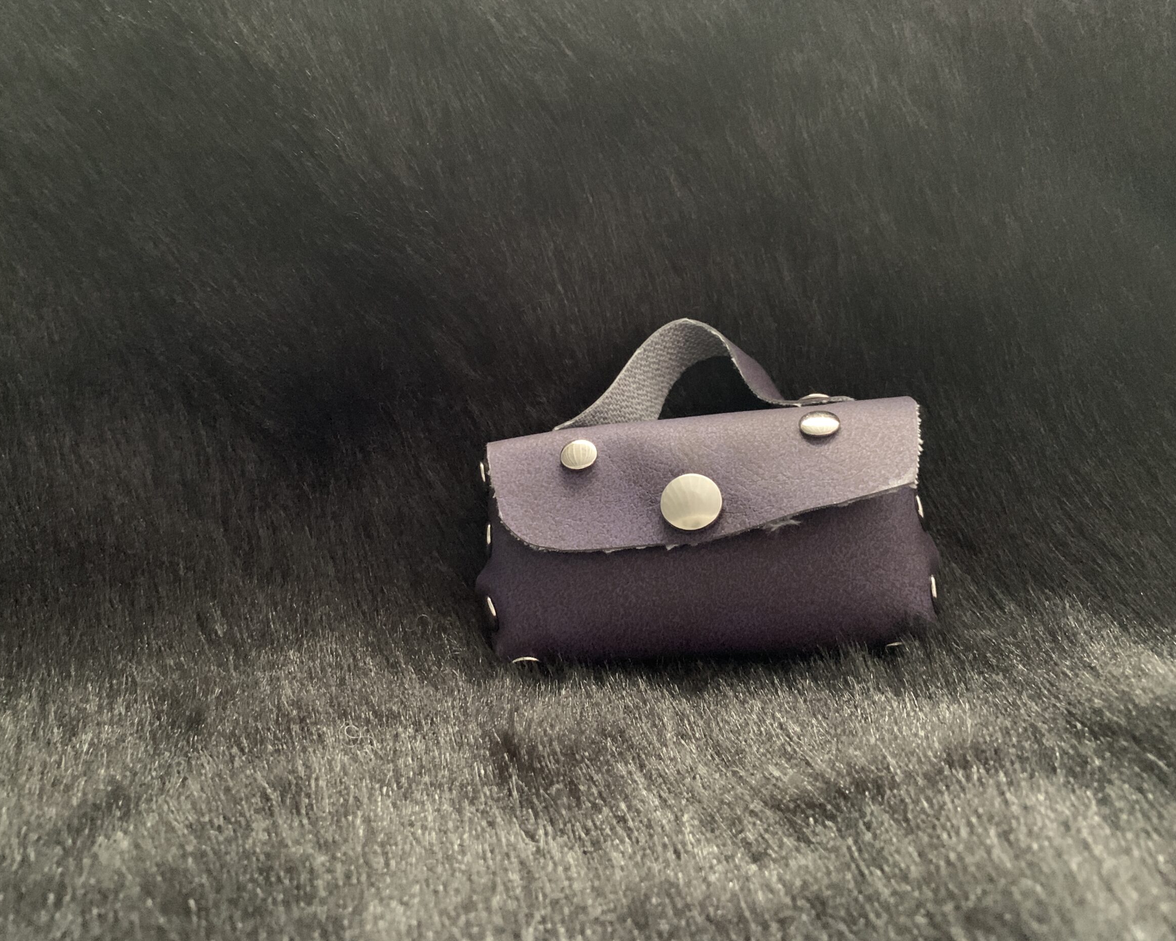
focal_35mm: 28
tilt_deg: -9.1
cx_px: 539
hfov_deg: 62.1
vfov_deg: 51.5
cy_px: 460
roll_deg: +5.9
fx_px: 975
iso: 800
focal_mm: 4.25
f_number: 1.8
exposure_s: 1/21
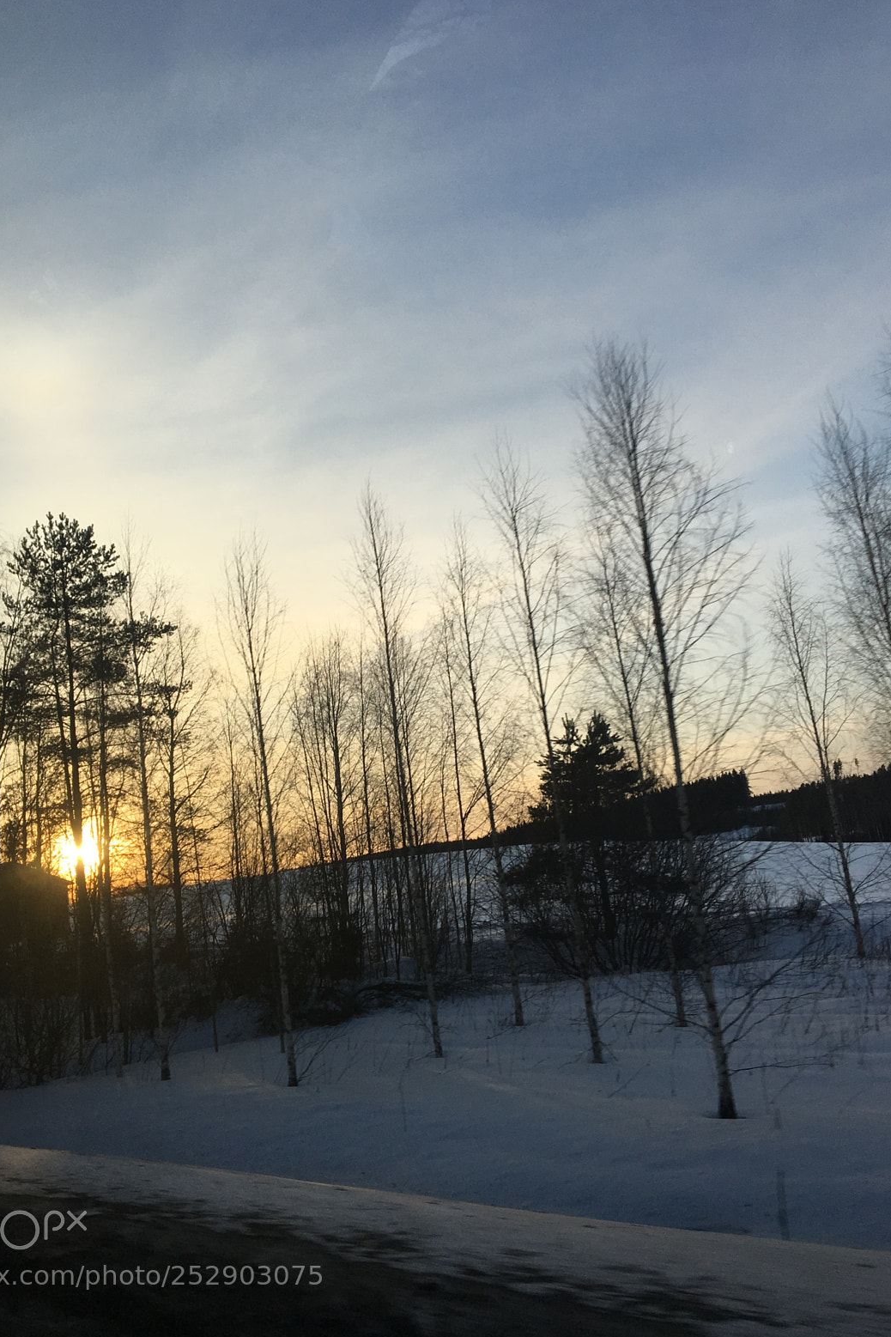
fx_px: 1151
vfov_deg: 60.3
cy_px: 656
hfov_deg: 42.2
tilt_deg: +8.1
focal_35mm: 31
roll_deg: +7.6
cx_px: 389
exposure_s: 1/359
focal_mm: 4.15
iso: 25
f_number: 2.2
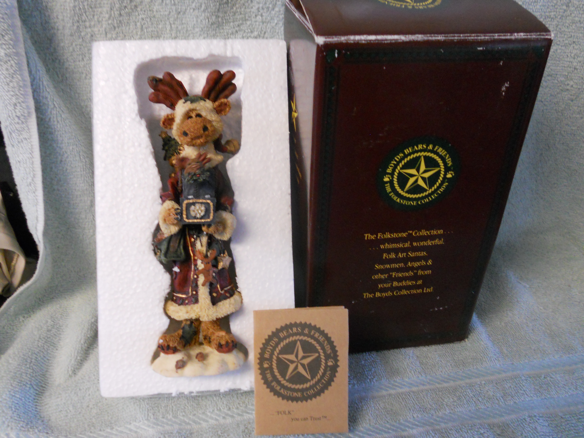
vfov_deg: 44.2
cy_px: 219
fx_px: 540
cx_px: 292
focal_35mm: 32
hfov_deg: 56.8
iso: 400
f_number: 3.5
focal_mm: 5.8
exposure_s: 1/30
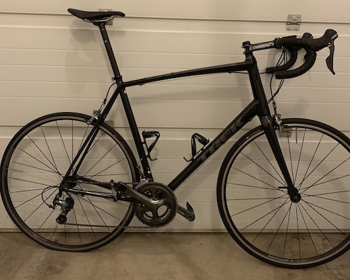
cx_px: 187
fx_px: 394
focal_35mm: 38
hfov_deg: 47.9
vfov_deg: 38.8
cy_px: 100
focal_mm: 4.25
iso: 640
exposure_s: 1/30
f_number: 1.8
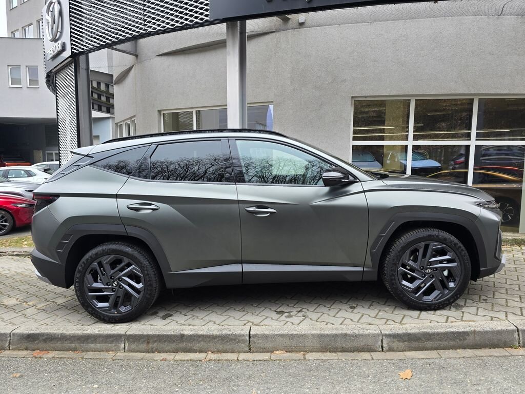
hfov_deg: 73.9
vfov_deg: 58.9
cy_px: 197
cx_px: 262
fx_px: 349
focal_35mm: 23
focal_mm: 6.3
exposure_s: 1/100
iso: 40
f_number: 1.7
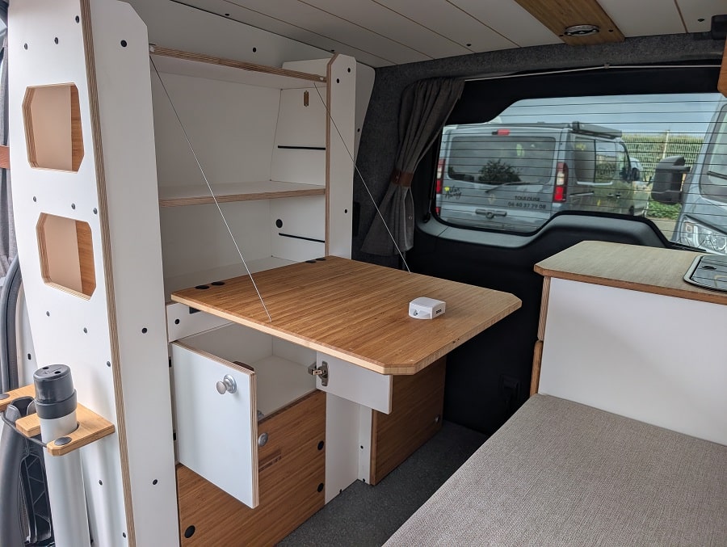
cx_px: 364
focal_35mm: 24
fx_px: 505
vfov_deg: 56.9
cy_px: 274
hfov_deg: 71.5
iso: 21
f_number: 1.68
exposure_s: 1/171
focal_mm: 6.9
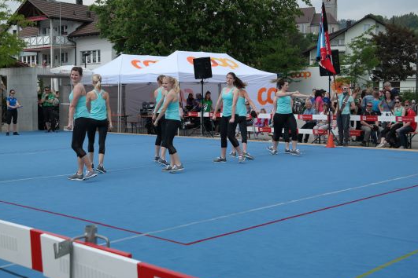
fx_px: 615
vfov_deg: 25.5
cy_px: 116
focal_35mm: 53
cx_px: 187
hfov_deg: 37.5
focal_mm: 29
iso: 100
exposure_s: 1/640
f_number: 5.6
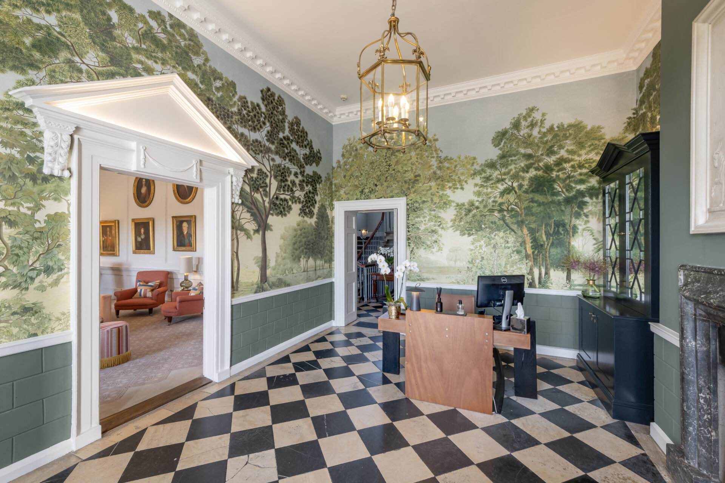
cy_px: 242
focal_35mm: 15
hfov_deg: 100.4
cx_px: 362
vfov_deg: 77.3
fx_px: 302
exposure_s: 1/1.25
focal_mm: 9.7
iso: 160
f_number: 13
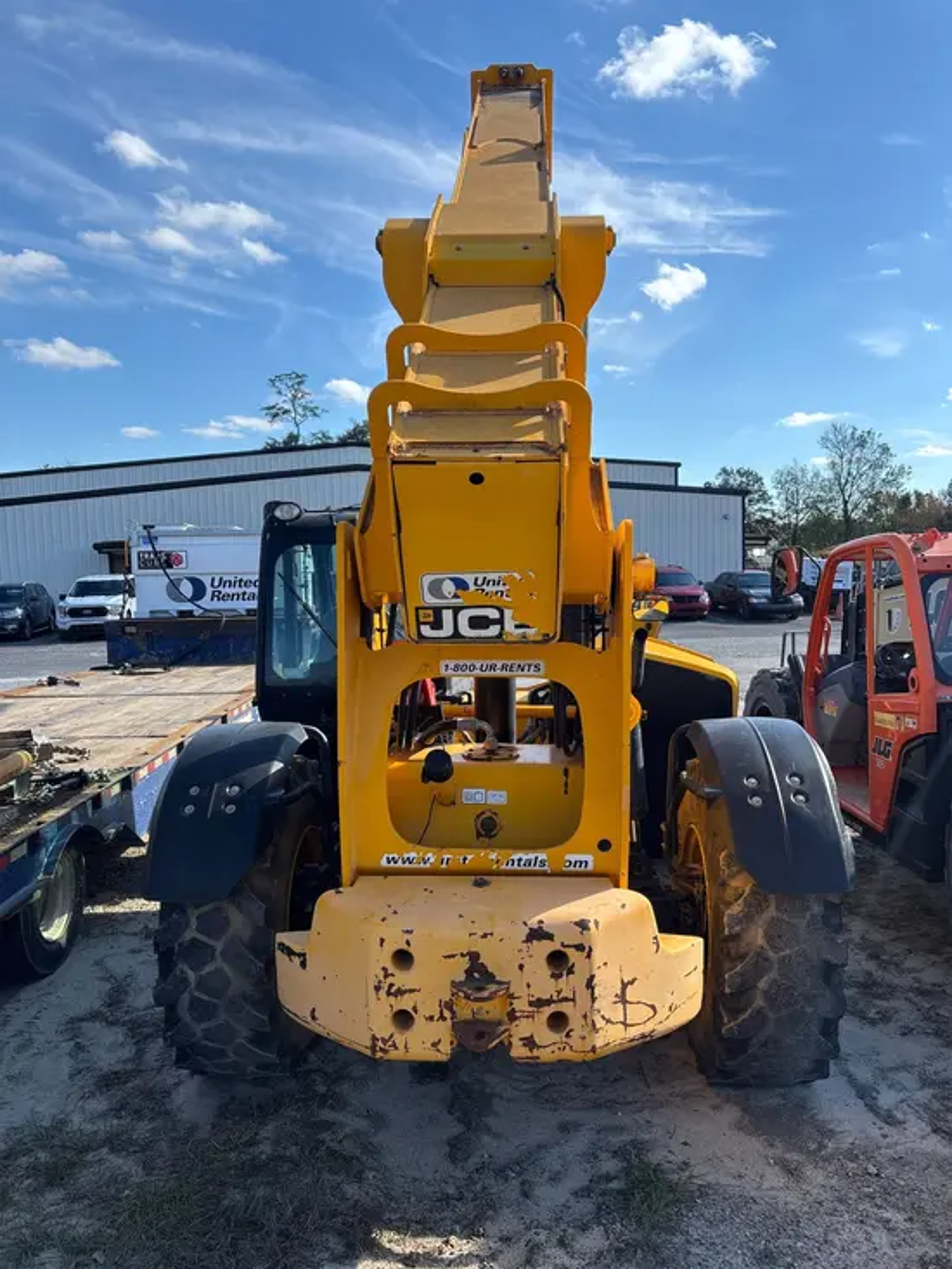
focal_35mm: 26
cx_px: 476
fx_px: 953
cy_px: 634
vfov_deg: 67.3
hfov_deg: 53.1
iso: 50
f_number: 1.6
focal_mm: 5.96
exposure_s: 1/2105
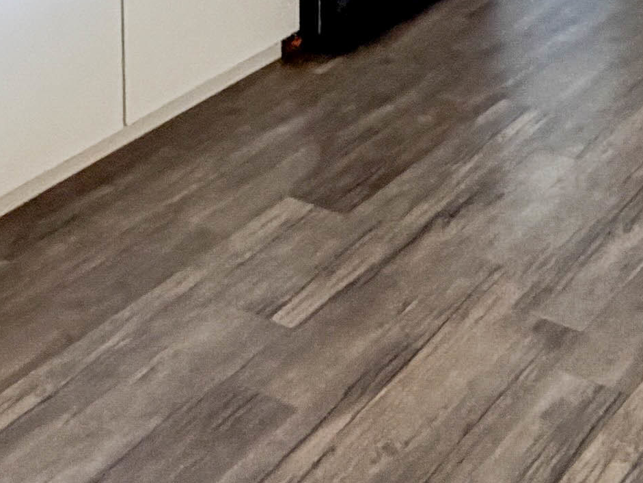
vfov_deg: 14.4
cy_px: -491
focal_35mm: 85
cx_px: 571
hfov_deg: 22.5
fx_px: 1579
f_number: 2.2
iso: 125
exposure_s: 1/120
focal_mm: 2.22
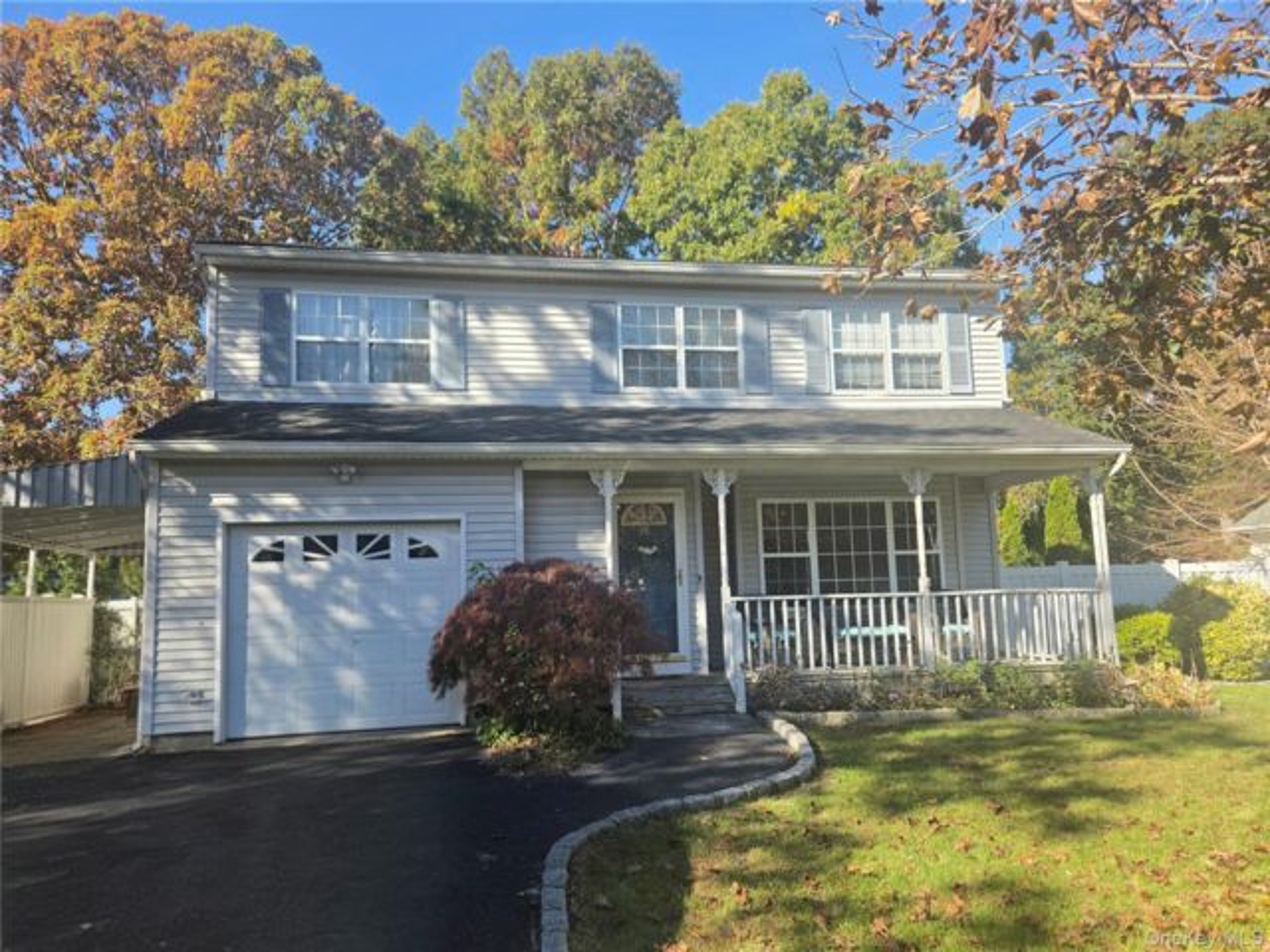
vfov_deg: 58.9
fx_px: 844
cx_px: 635
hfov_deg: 73.9
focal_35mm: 23
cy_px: 476
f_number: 1.8
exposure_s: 1/2000
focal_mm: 5.4
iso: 80
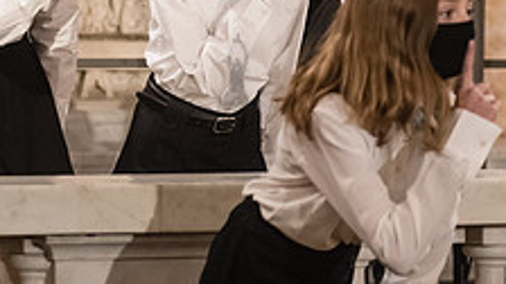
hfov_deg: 7.9
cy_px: 12
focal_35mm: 273
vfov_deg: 4.4
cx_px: 10
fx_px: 3663
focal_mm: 92
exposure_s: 1/200
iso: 4000
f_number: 4
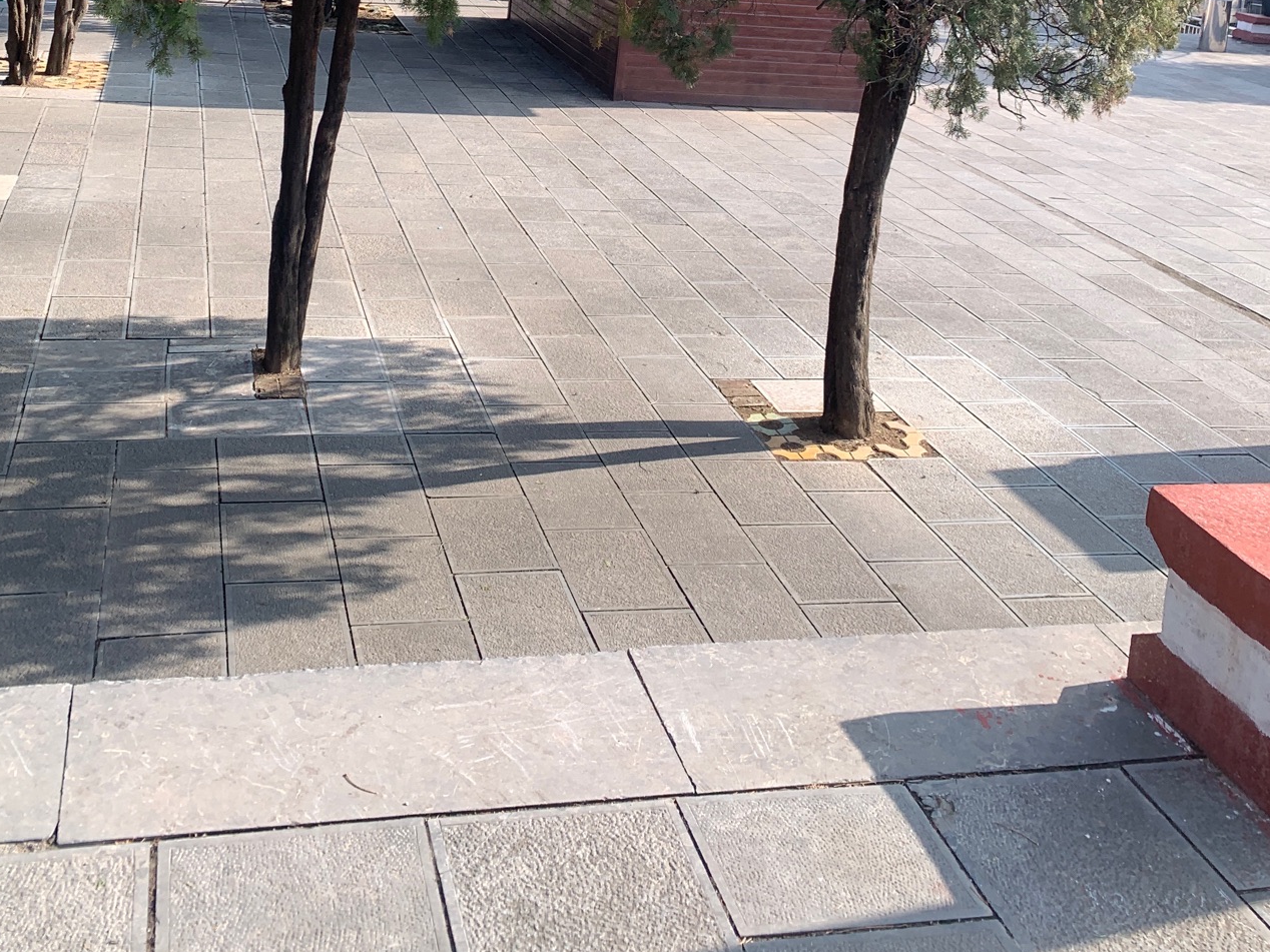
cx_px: 547
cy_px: -36
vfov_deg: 31.9
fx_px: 1504
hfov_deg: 45.7
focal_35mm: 41
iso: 25
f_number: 1.8
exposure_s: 1/722
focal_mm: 4.25
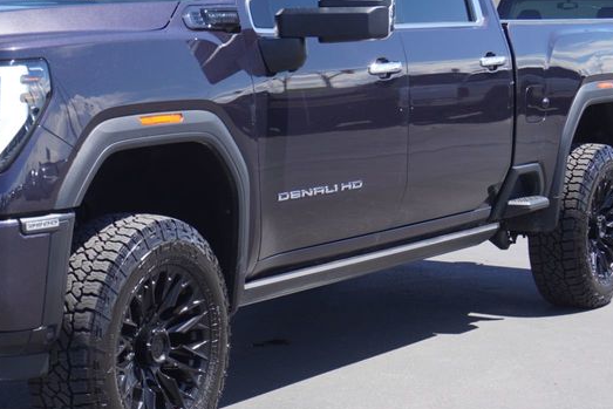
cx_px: 123
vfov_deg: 14.1
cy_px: 207
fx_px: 1652
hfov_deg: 20.8
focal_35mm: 97
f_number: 7.1
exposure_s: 1/125
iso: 100
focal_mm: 33
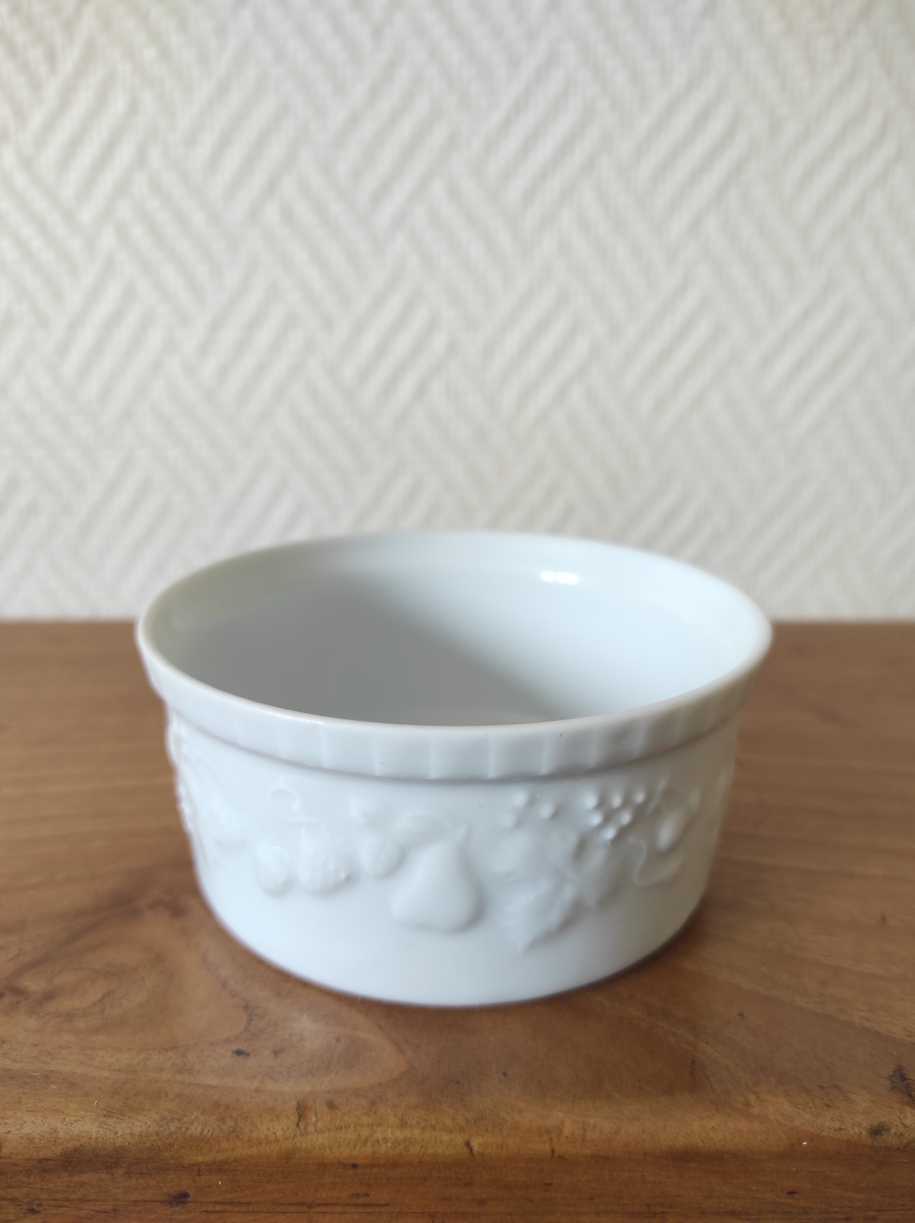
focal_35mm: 25
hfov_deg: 54.8
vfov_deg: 69.4
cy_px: 612
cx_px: 458
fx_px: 882
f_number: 1.89
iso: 243
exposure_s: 1/50
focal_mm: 5.43
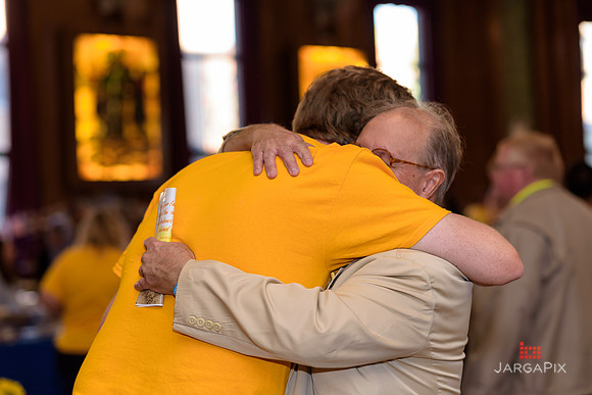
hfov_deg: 23.9
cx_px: 296
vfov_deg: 16.1
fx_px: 1398
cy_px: 198
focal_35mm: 85
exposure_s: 1/200
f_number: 2.5
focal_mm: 85
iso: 320
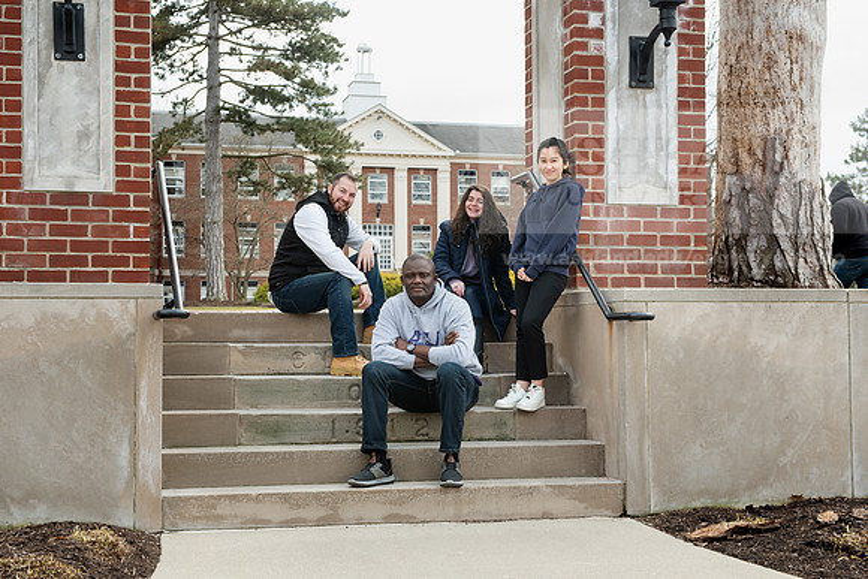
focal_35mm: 55
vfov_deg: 24.6
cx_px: 434
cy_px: 290
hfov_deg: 36.2
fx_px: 1326
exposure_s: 1/250
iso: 400
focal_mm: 55
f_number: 7.1
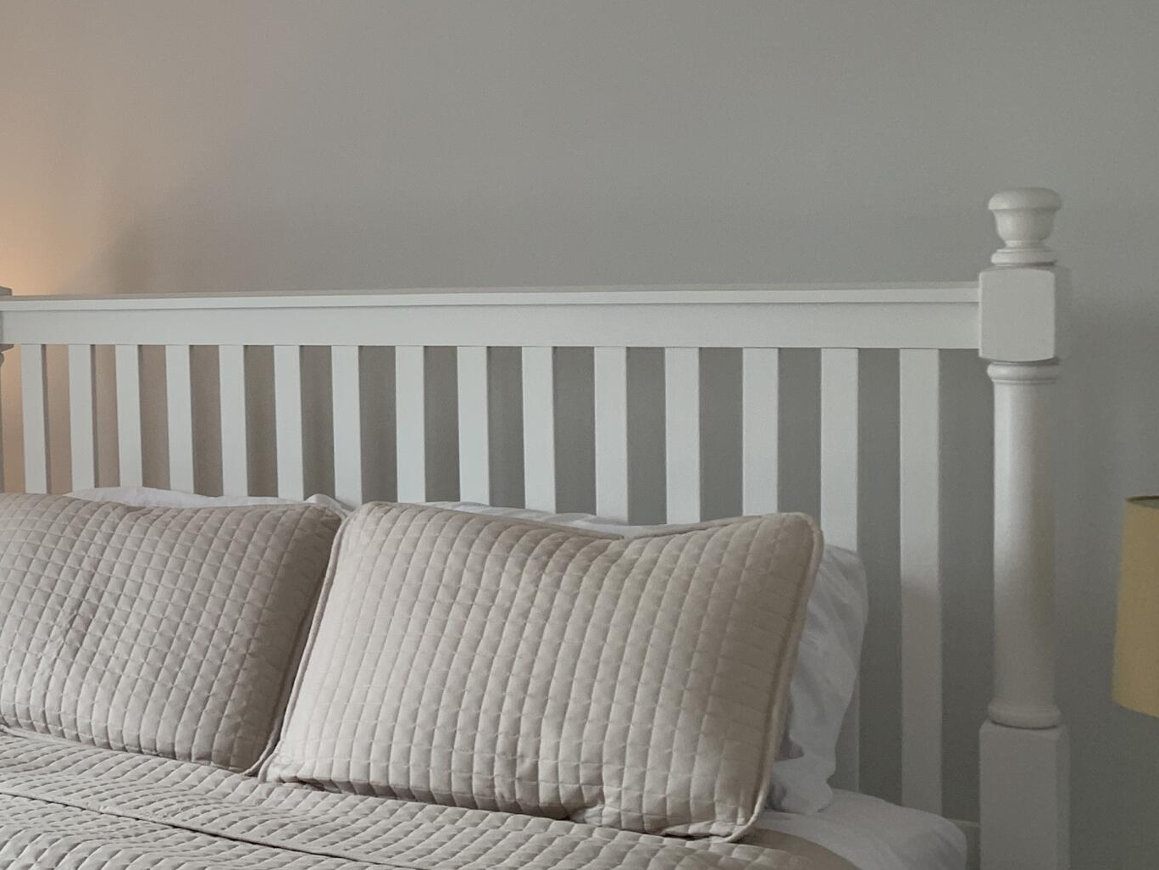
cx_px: 38
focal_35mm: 57
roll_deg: +1.4
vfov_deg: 25.7
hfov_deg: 31.6
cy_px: 404
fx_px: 1908
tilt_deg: -3.6
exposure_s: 1/60
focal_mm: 4.25
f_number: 1.8
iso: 50
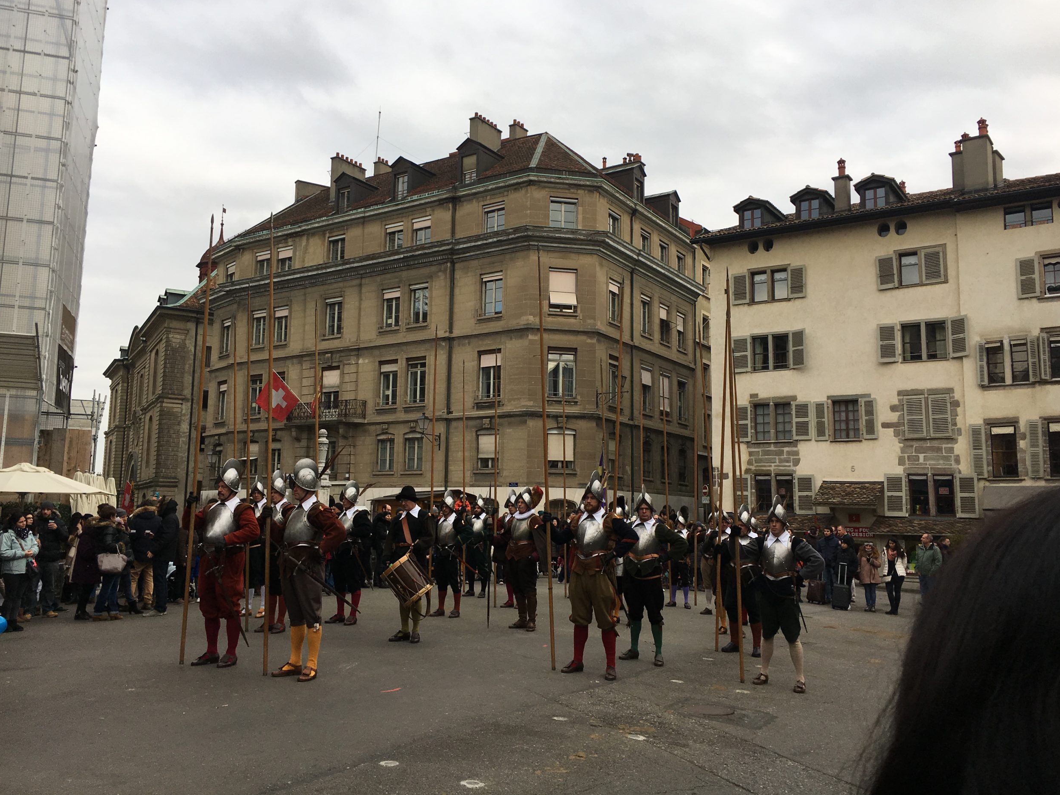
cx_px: 519
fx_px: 919
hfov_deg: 60.0
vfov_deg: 46.8
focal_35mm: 30
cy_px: 386
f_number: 2.2
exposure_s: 1/493
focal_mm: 4.15
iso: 25
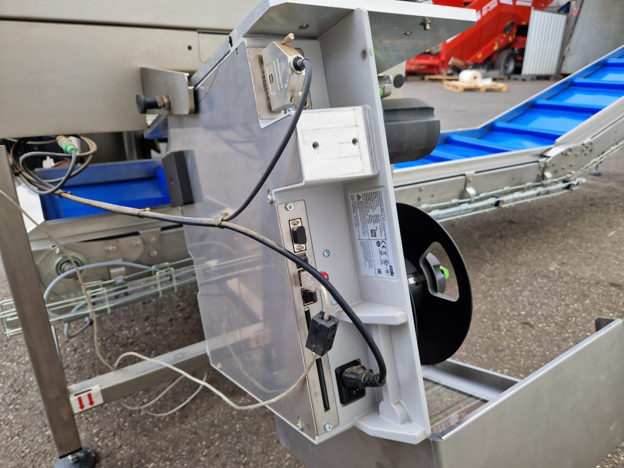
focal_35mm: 23
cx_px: 312
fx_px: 415
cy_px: 234
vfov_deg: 58.9
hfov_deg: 73.9
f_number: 1.8
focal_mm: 5.4
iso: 50
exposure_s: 1/180
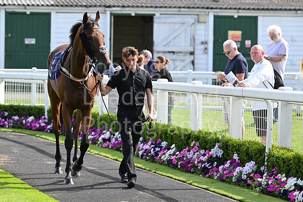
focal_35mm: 175
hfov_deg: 11.7
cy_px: 101
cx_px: 152
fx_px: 1473
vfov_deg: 7.9
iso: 500
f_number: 5
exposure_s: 1/1250
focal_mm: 175
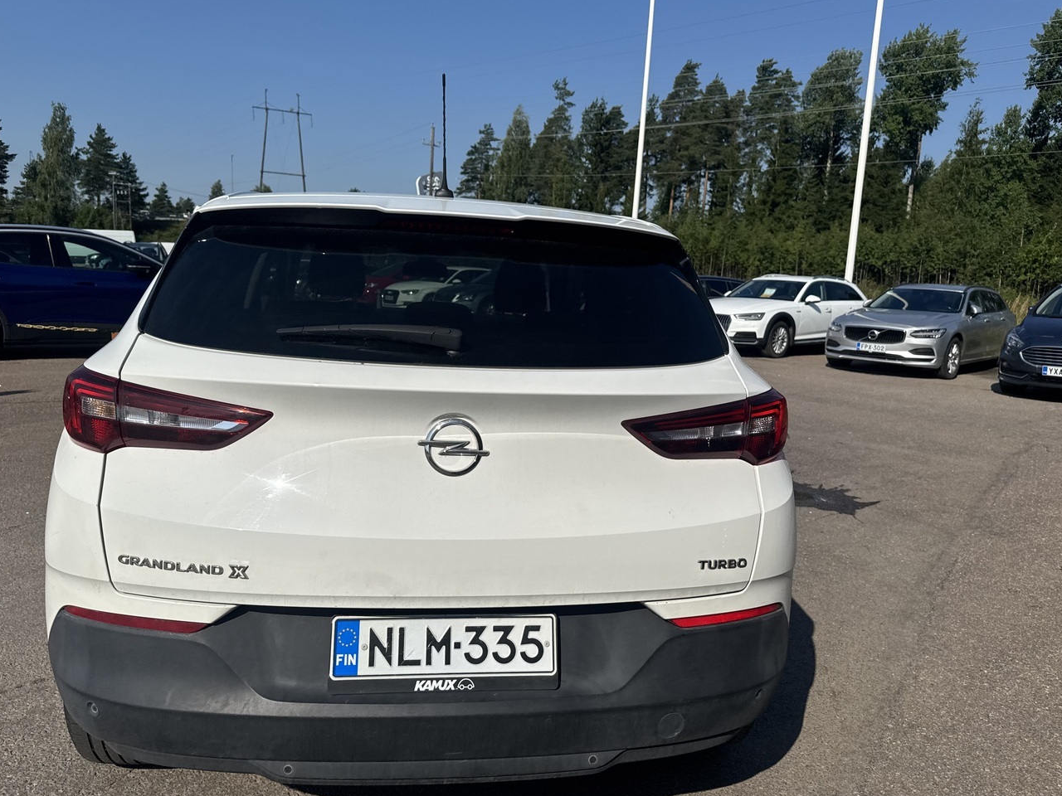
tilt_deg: -11.4
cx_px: 509
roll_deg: -1.2
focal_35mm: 27
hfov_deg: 65.3
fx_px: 828
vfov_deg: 51.3
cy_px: 411
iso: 80
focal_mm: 6.76
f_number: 1.78
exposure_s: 1/12346
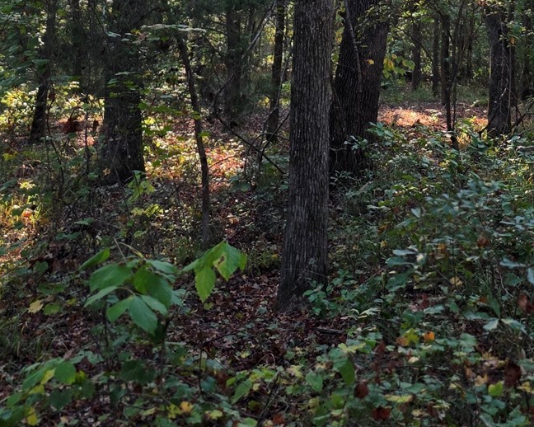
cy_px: -186
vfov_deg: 19.2
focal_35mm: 71
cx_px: 389
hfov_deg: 26.5
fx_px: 1122
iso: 40
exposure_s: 1/180
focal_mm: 6.3
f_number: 1.7
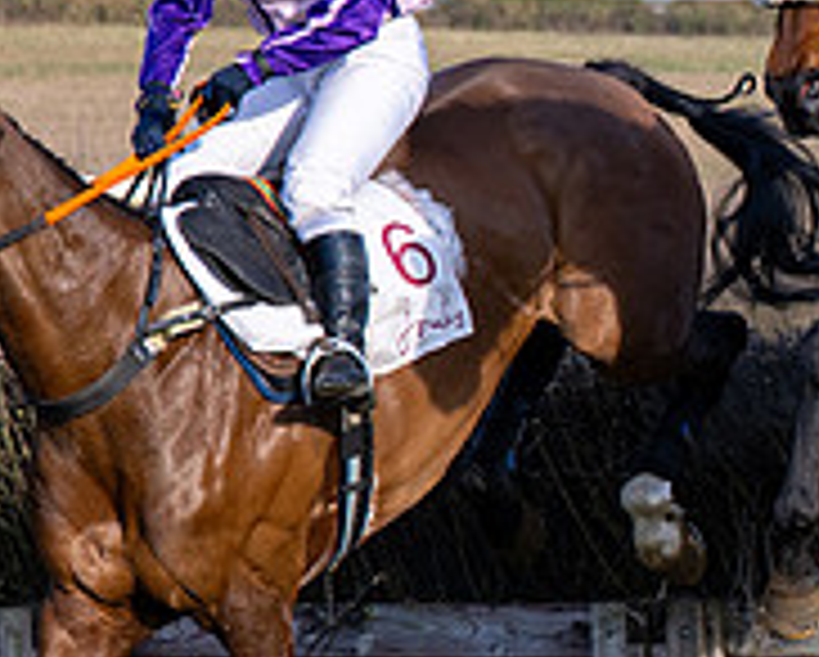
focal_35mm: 346
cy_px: 166
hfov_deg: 5.6
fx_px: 8396
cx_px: 935
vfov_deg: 4.5
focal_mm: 70
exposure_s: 1/1600
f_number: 4
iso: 250
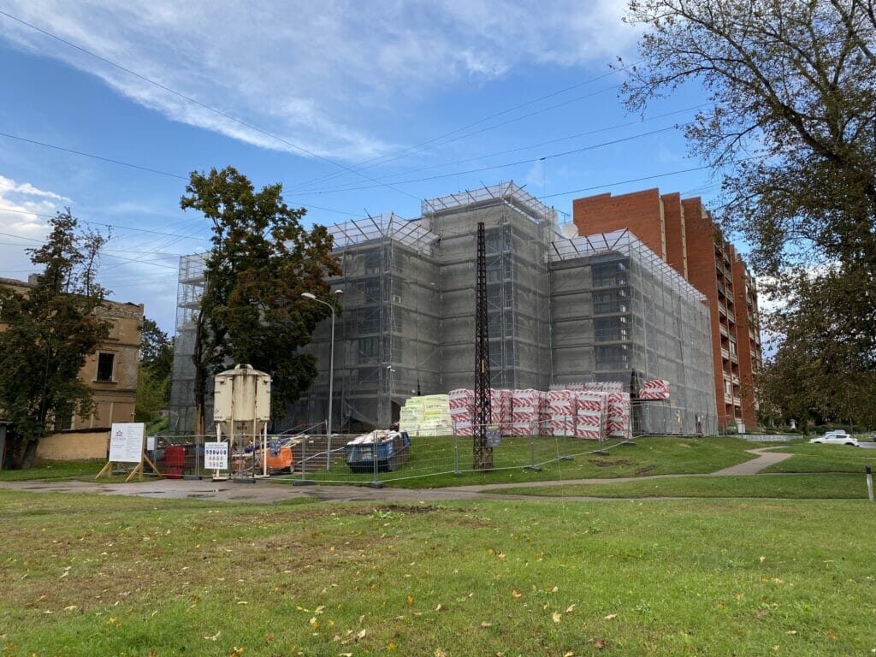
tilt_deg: +8.9
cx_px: 438
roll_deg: -0.5
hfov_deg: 67.3
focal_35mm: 26
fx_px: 658
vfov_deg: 53.1
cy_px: 328
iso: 32
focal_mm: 4.25
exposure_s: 1/421
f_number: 1.8
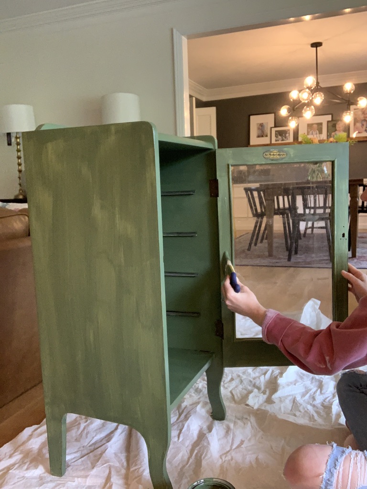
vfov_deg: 56.8
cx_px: 184
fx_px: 452
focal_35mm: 32
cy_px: 244
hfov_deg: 44.2
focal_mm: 2.87
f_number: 2.2
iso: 320
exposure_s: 1/30
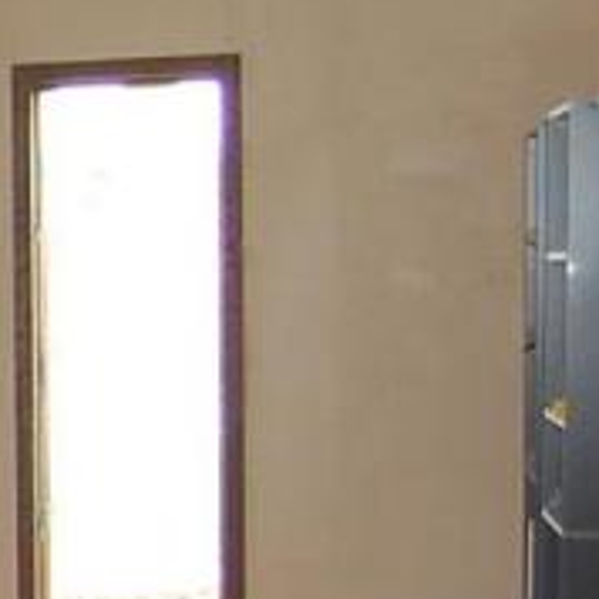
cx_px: -967
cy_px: 515
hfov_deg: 9.9
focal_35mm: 149
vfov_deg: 11.7
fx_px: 2917
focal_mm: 18
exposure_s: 1/60
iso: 400
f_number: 3.5
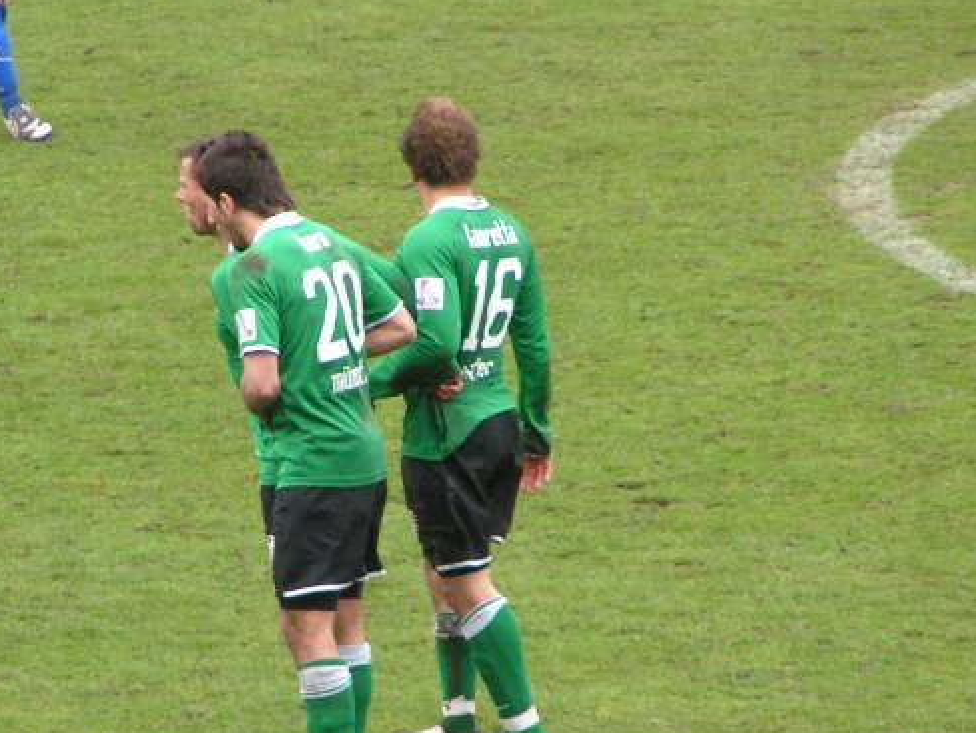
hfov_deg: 3.2
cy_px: 429
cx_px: 339
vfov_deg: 2.4
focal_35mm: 622
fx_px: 17542
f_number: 3.5
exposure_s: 1/400
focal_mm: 58
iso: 200
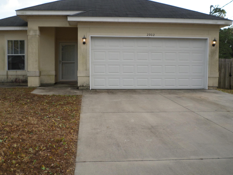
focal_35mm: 40
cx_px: 106
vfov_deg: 35.9
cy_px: 82
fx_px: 269
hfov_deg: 46.7
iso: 80
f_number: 3
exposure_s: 1/180
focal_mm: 6.5
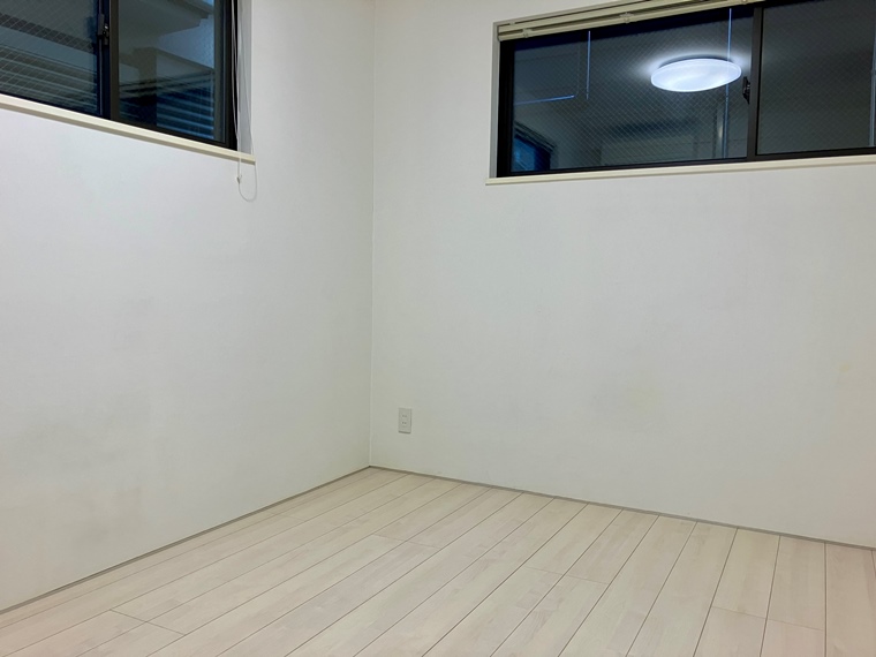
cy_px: 328
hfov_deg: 63.4
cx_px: 438
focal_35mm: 28
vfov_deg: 49.7
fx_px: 709
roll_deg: -0.9
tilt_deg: -3.6
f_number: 1.8
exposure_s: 1/50
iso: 50
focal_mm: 3.99
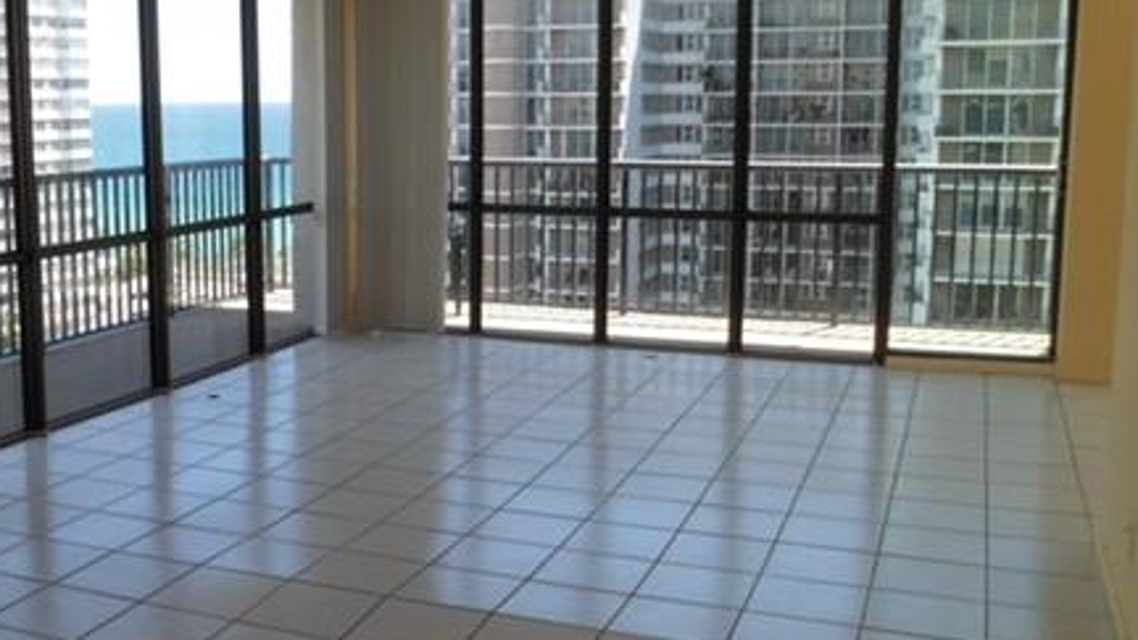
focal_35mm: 42
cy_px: 292
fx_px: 1267
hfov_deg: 47.2
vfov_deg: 28.3
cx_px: 342
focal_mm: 4.9
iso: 80
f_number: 3.3
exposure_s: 1/180
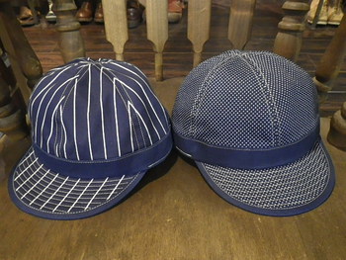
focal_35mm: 28
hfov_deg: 63.4
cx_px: 173
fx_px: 280
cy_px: 130
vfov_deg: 49.8
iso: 800
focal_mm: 5
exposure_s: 1/10
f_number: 3.5
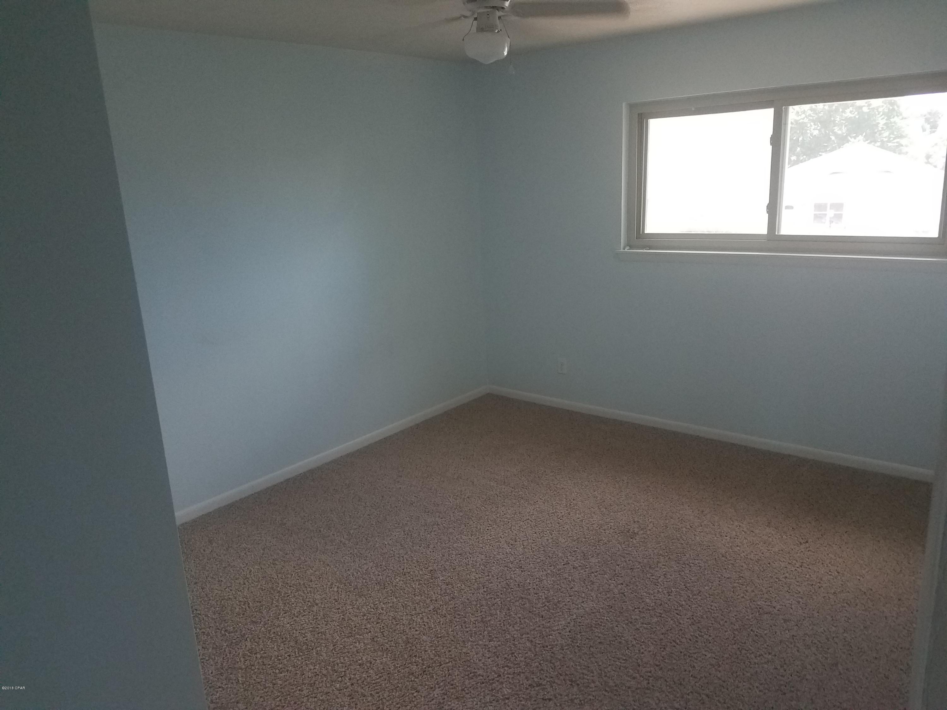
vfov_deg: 53.1
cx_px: 474
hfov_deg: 67.3
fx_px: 711
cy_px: 355
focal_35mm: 26
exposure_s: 1/40
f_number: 1.7
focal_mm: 4.2
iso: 160
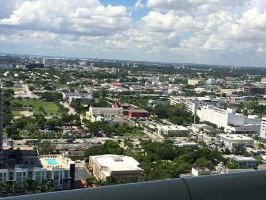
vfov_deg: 27.0
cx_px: 146
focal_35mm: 54
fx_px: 415
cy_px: 120
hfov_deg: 35.5
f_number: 2.2
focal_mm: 4.12
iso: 40
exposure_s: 1/3165
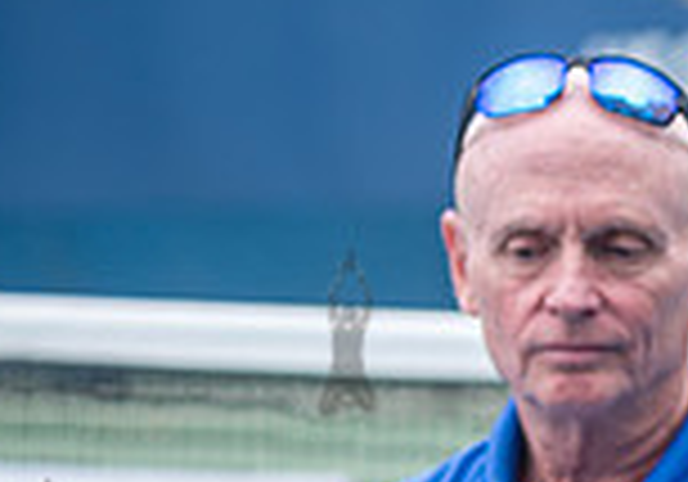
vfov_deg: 2.6
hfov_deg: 3.7
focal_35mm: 549
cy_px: 535
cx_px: 941
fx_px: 10652
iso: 200
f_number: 4.5
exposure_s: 1/200
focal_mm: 120
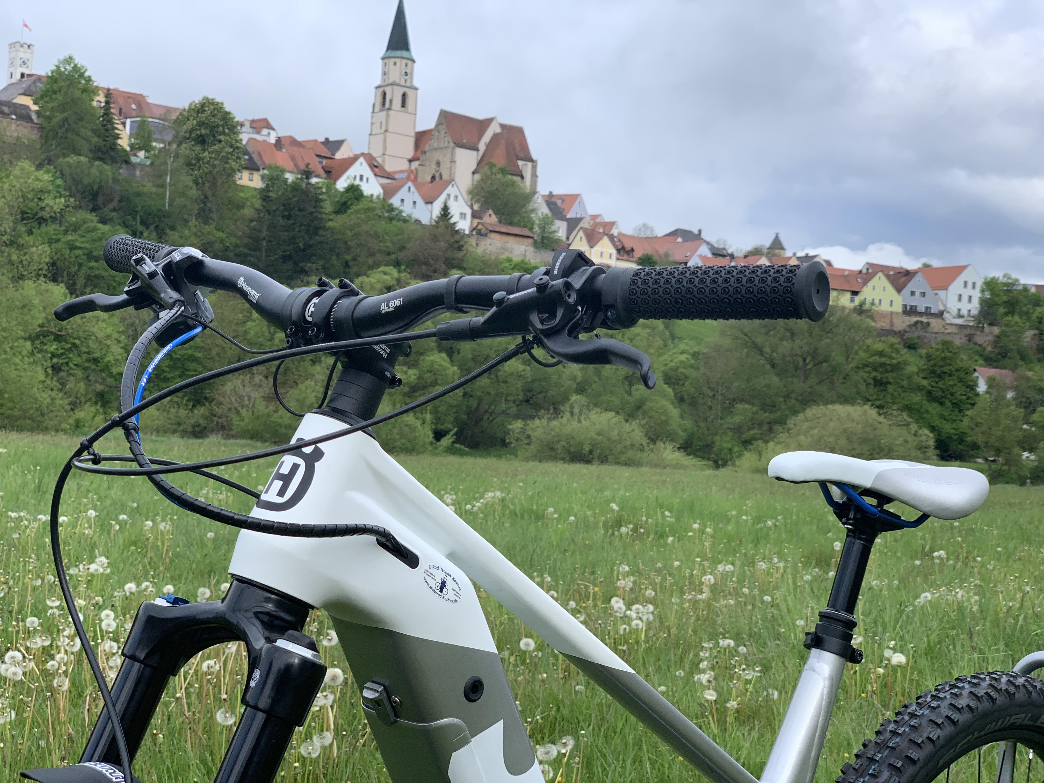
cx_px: 522
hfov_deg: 36.8
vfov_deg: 28.0
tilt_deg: +2.0
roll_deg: -3.3
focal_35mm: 52
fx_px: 1568
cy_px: 392
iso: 16
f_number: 2.4
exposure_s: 1/289
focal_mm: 6
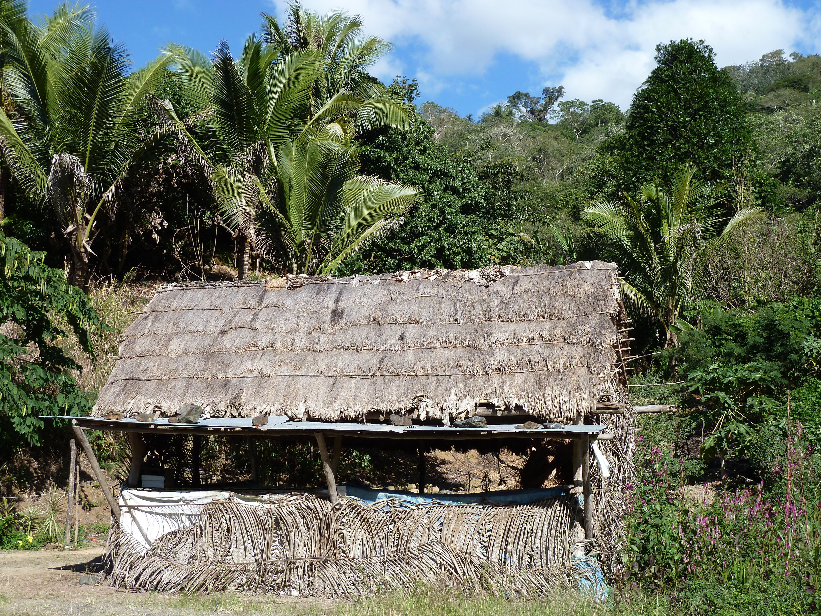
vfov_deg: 34.3
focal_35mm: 42
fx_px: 996
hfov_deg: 44.8
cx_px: 410
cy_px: 308
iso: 80
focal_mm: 6.9
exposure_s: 1/400
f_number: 4
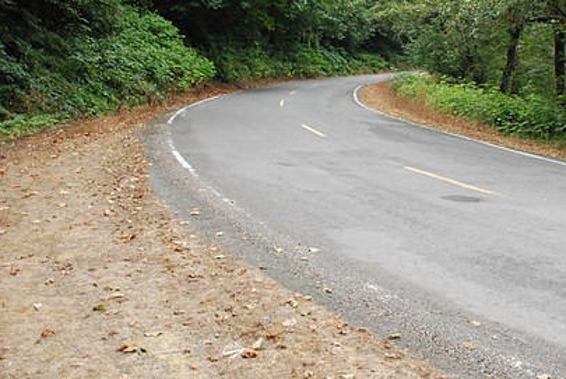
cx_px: 404
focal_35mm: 43
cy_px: 148
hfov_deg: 44.3
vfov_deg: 31.2
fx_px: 677
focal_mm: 20
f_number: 4
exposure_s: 1/500
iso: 1600
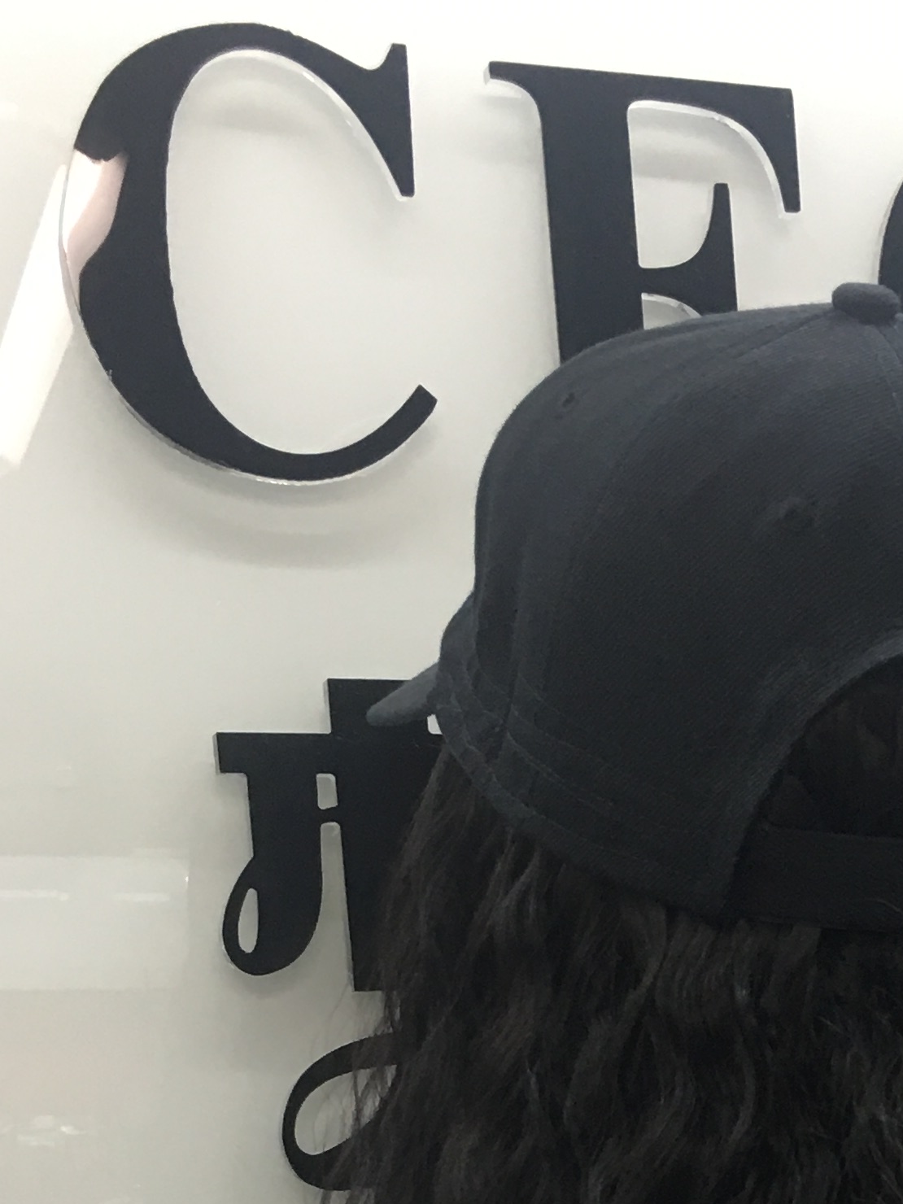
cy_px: 1559
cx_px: 892
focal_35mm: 79
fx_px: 2748
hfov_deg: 18.2
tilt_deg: -5.6
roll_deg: +2.6
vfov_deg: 22.2
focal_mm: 4.15
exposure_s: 1/17
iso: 40
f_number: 2.2
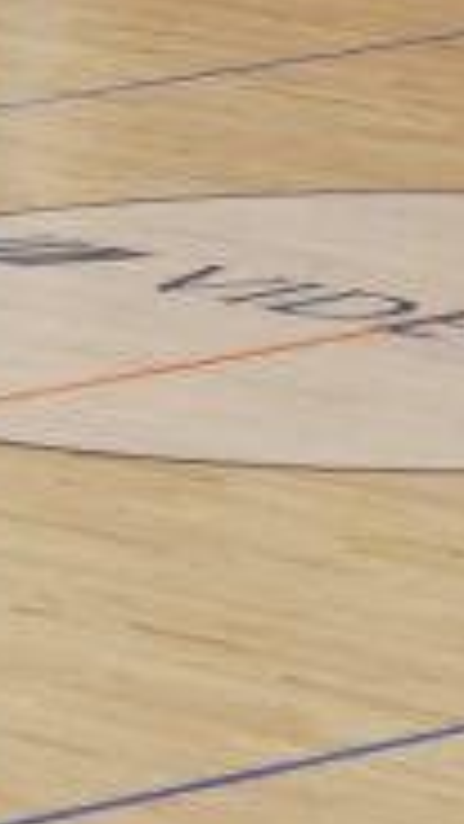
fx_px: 10057
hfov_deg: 2.6
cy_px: -549
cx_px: -1239
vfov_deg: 4.7
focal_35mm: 460
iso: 3200
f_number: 5.6
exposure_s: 1/100
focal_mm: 42
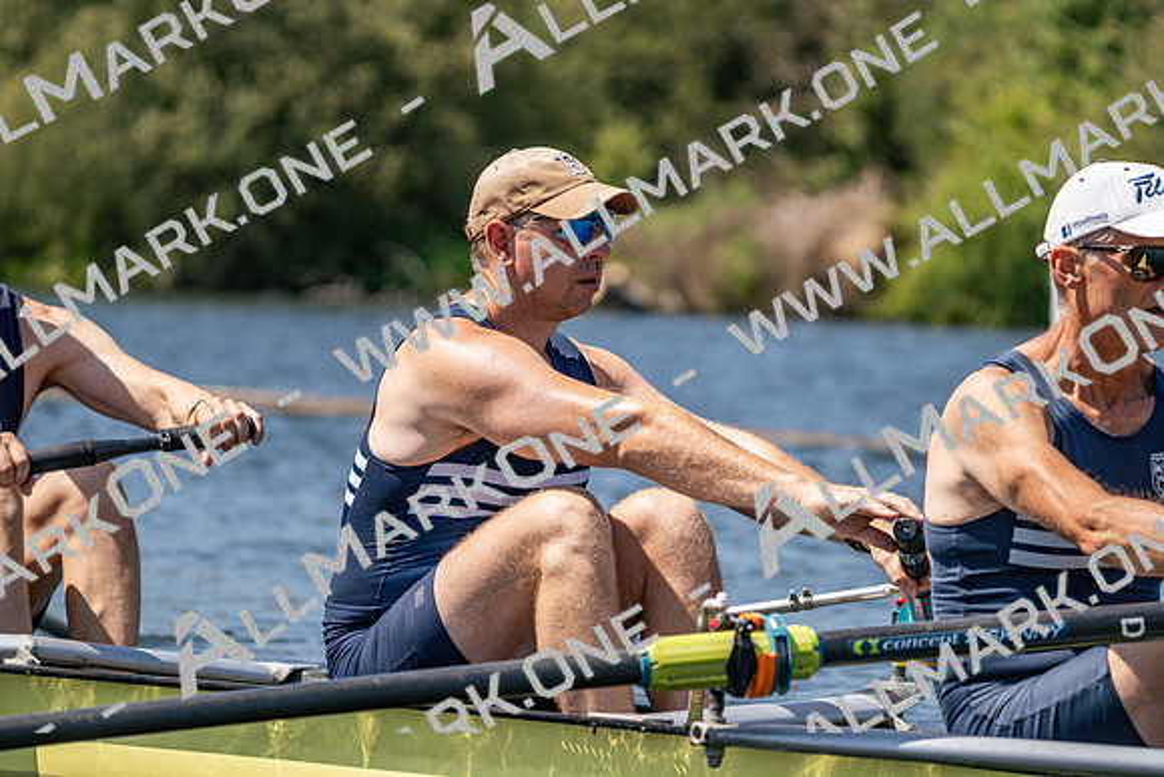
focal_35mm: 232
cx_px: 582
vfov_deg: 5.9
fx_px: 7503
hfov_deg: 8.9
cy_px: 388
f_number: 5.6
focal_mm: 232
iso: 250
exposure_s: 1/2000
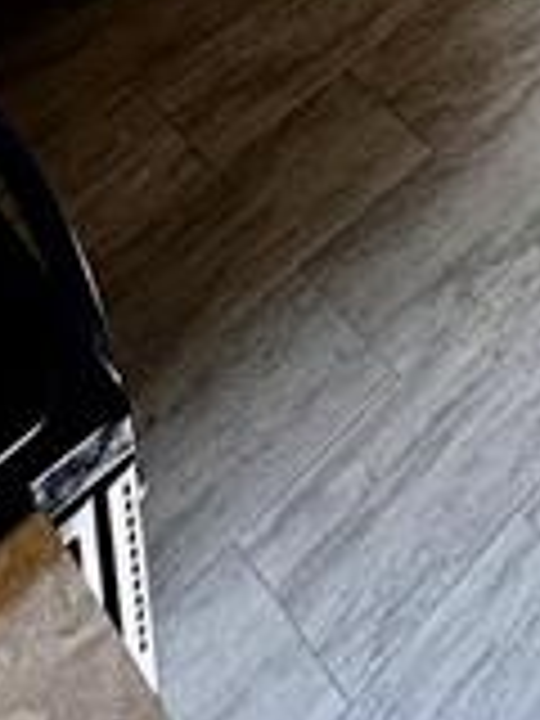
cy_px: -855
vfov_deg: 17.0
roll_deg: +1.8
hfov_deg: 19.6
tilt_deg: -10.9
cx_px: 760
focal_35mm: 67
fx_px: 1394
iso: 80
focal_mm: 2.22
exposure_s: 1/99
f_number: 2.2
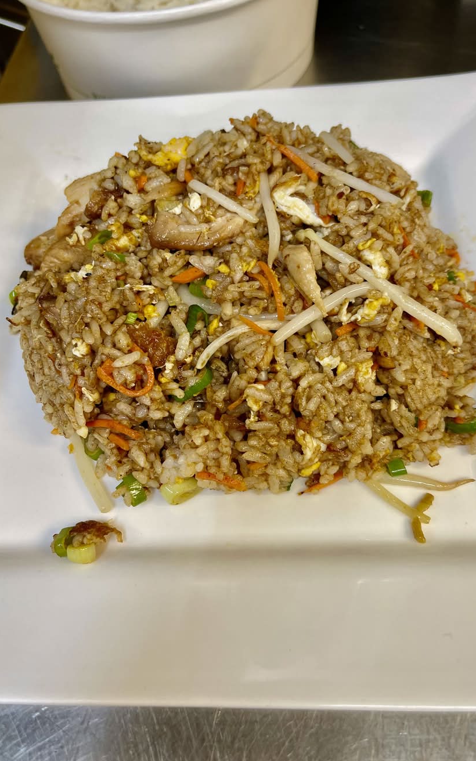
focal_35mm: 28
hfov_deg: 44.5
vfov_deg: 66.5
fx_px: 581
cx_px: 252
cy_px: 377
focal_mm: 5.1
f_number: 1.6
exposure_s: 1/50
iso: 64
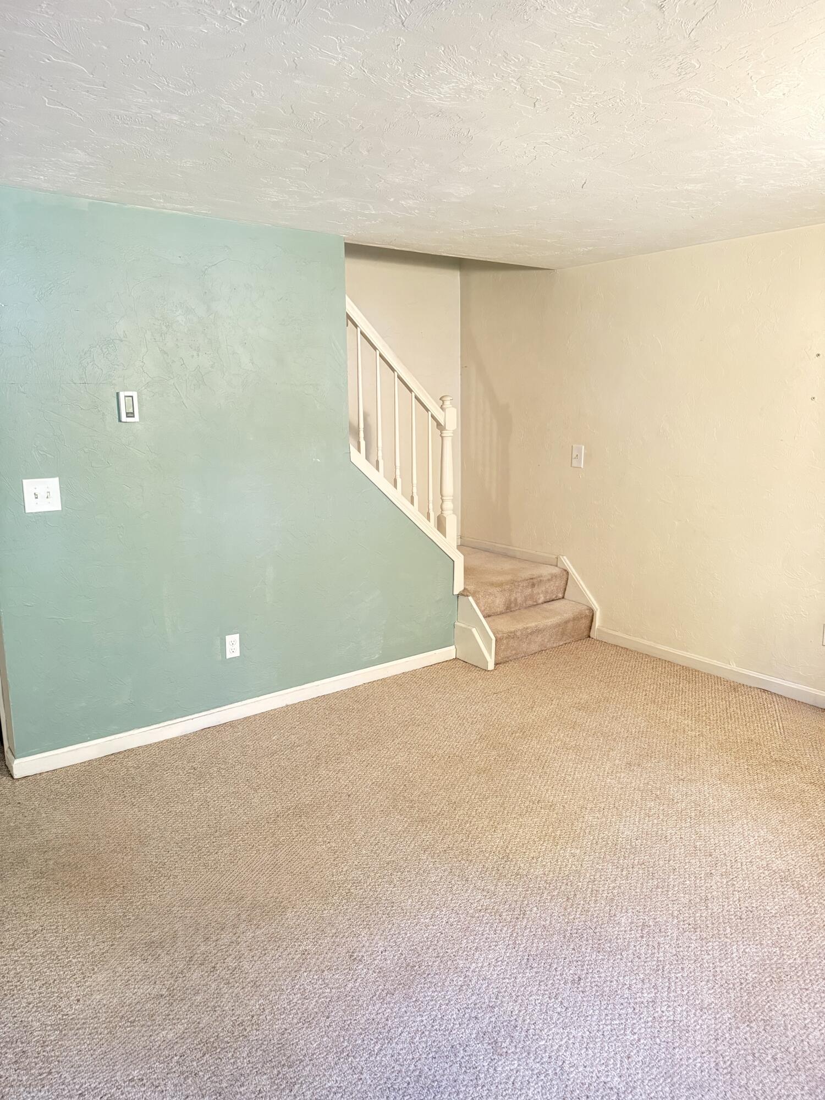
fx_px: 763
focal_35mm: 24
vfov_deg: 71.6
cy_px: 550
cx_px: 412
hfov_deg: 56.8
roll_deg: +0.3
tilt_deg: -9.7
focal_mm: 6.76
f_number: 1.78
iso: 640
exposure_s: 1/60
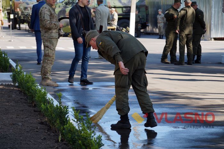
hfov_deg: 15.2
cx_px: 112
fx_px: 839
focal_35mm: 135
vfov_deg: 10.1
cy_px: 74
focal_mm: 90
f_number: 5.6
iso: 100
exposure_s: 1/160
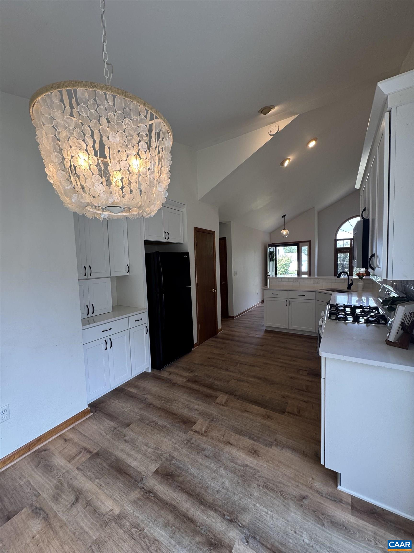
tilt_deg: -4.7
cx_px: 207
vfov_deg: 102.1
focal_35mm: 14
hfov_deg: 85.7
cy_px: 276
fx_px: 223
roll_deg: +2.3
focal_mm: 2.22
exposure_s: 1/120
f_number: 2.2
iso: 100
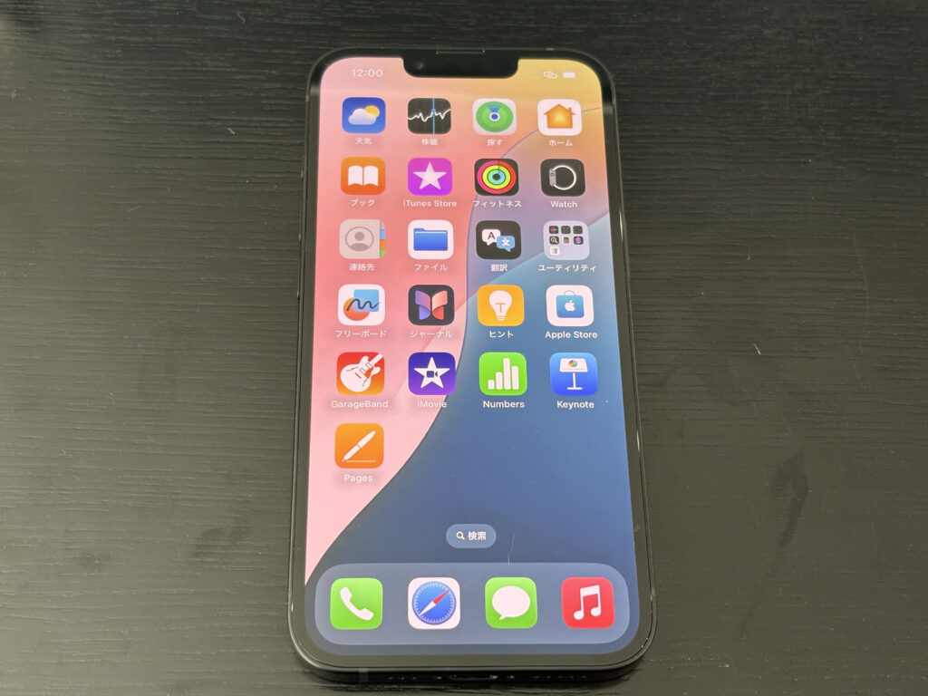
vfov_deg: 28.0
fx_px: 1394
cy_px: 348
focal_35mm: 52
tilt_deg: -62.7
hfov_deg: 36.8
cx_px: 464
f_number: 1.6
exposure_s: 1/60
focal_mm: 5.96
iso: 100
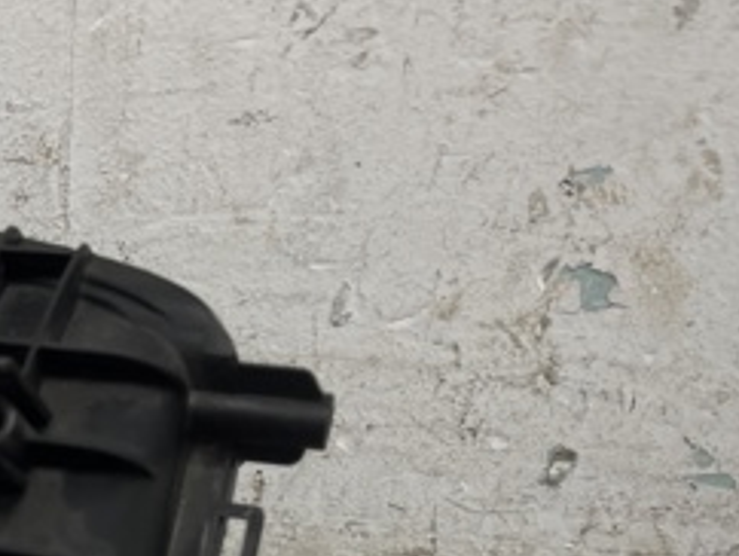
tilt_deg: -33.3
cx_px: -128
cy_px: 703
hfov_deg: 26.4
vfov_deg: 20.5
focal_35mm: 66
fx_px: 1410
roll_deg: +3.4
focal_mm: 5.1
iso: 64
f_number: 1.6
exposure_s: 1/100
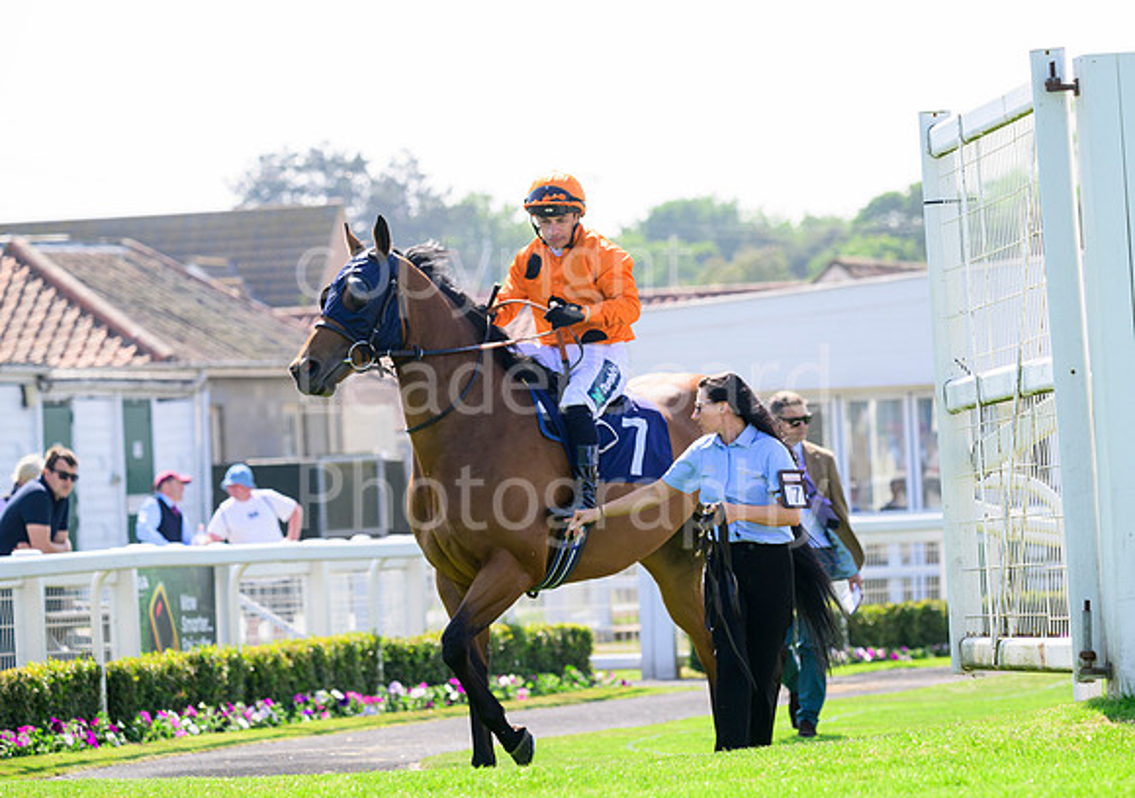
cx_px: 688
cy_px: 340
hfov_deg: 8.5
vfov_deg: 6.0
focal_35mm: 238
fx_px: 7644
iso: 400
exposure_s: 1/1000
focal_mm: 200
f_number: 6.3
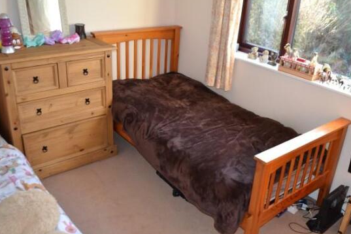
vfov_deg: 40.0
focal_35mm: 33
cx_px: 195
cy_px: 115
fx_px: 322
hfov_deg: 57.1
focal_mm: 18
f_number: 4
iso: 400
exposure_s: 1/60
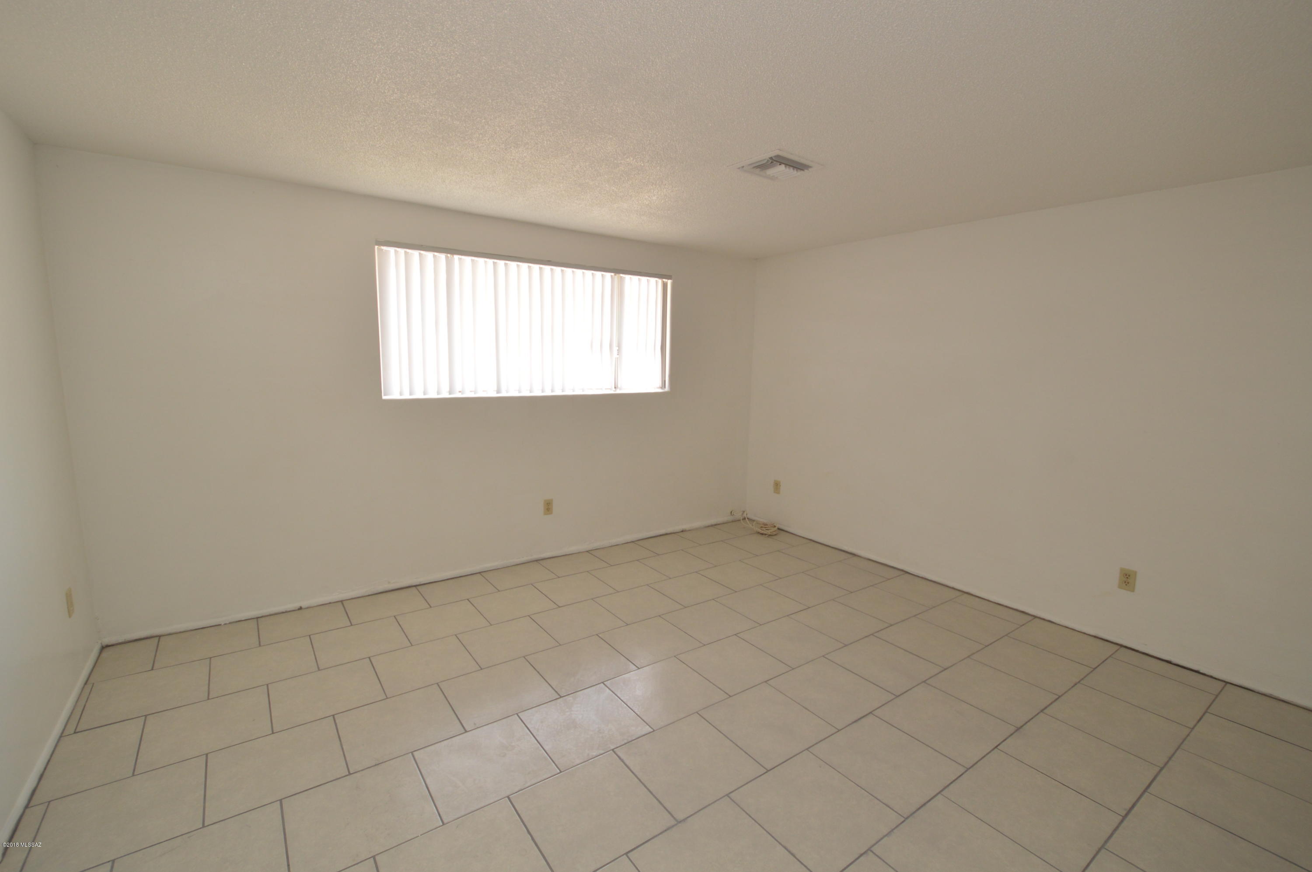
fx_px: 546
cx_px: 656
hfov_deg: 100.4
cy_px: 436
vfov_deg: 77.2
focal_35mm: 15
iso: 400
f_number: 4.5
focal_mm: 10
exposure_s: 1/80
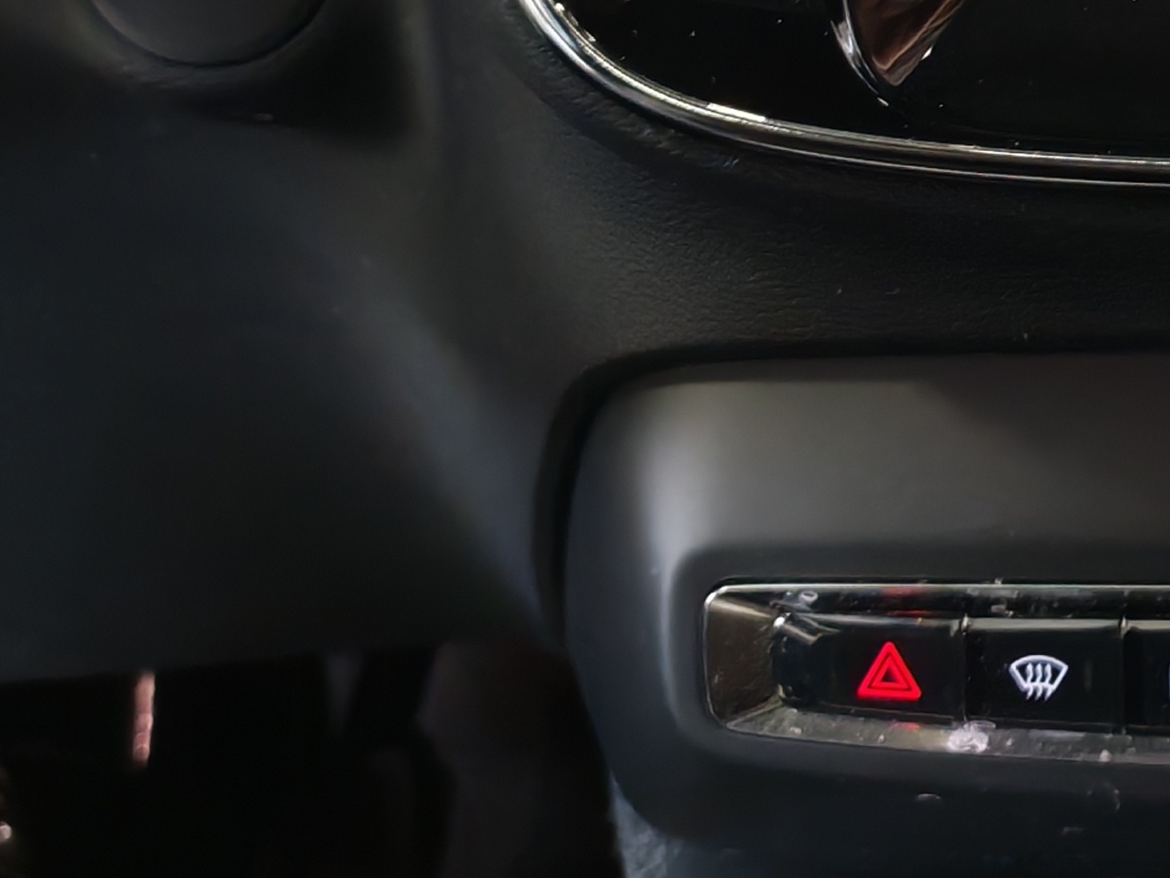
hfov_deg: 17.5
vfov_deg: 13.4
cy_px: -505
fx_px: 3482
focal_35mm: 103
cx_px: 1665
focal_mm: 6.12
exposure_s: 1/50
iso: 1000
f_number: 1.9
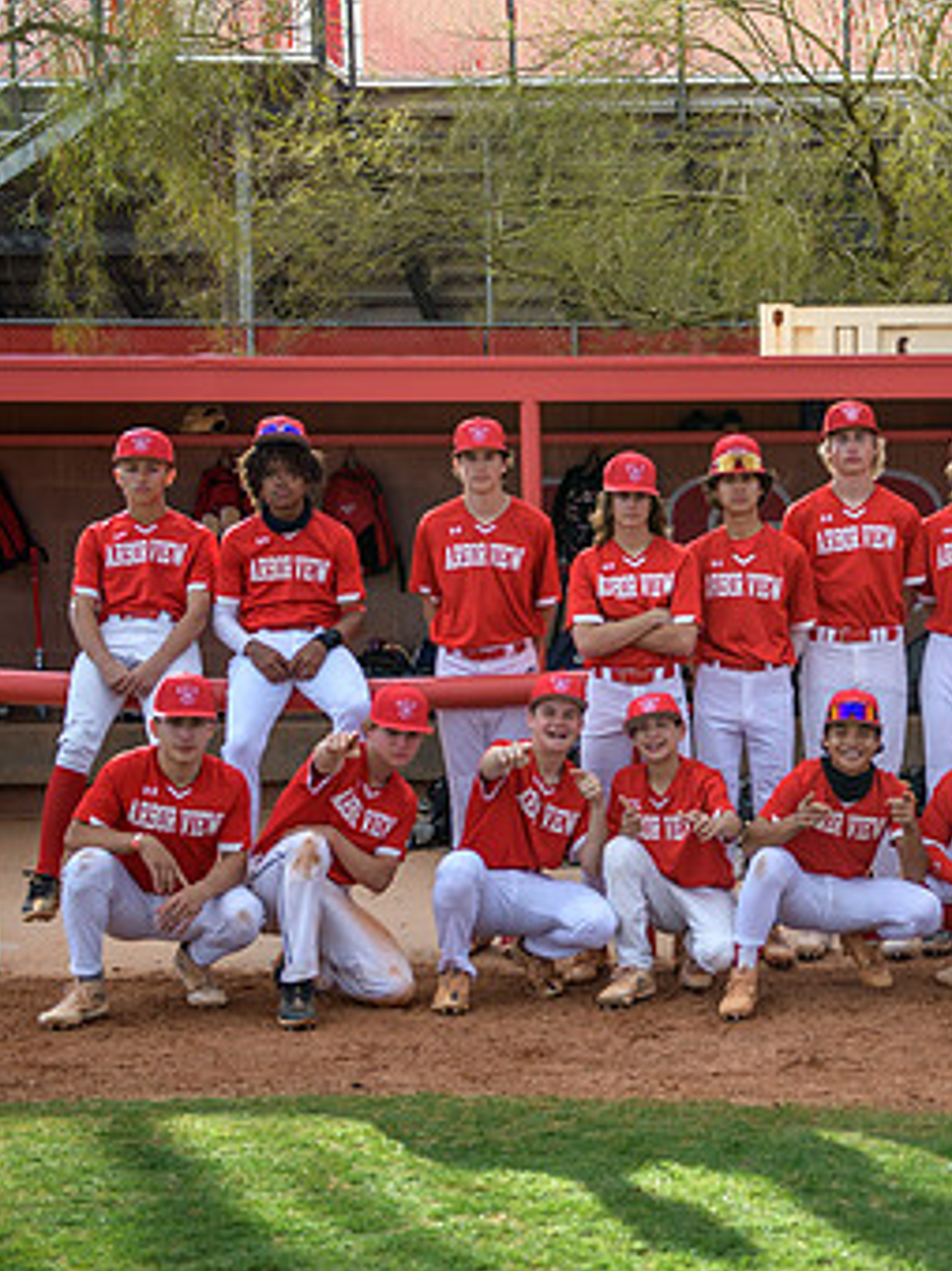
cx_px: 840
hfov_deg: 19.6
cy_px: 680
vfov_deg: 26.3
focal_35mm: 74
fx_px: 2715
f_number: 2.8
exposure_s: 1/640
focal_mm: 45
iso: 100
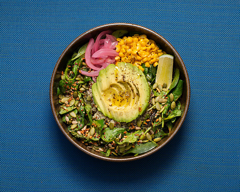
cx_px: 120
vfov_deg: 26.5
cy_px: 98
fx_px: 408
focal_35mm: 57
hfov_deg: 32.8
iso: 200
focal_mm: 50
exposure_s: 1/200
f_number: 5.6
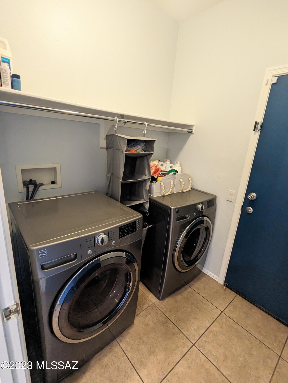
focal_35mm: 16
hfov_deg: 78.2
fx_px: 177
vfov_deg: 94.4
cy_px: 192
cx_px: 144
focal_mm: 2.35
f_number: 2.2
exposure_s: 1/24
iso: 407
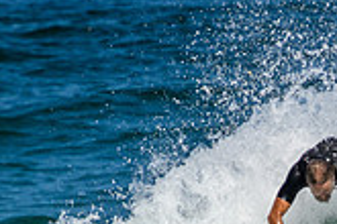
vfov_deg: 0.4
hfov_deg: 0.6
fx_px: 30271
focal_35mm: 3234
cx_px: 502
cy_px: 352
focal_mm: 800
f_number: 11
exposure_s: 1/2000
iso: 720
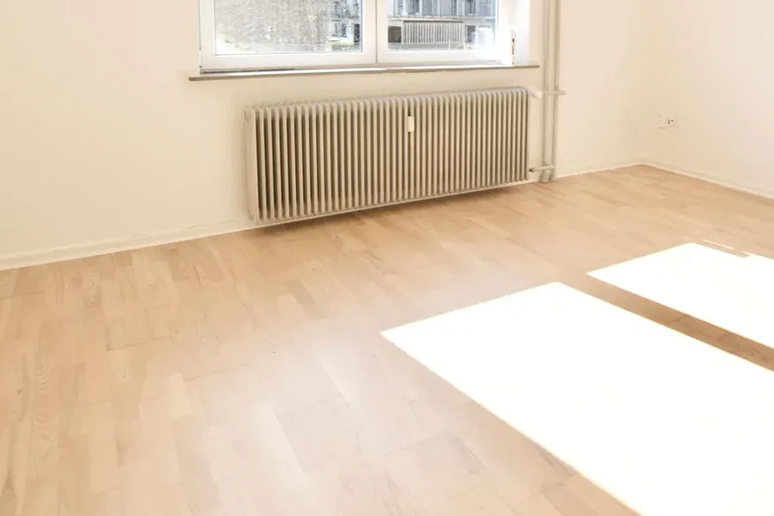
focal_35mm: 28
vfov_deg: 43.6
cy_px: 82
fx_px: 602
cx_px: 518
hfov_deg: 63.7
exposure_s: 1/160
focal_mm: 10
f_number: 5.6
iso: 100
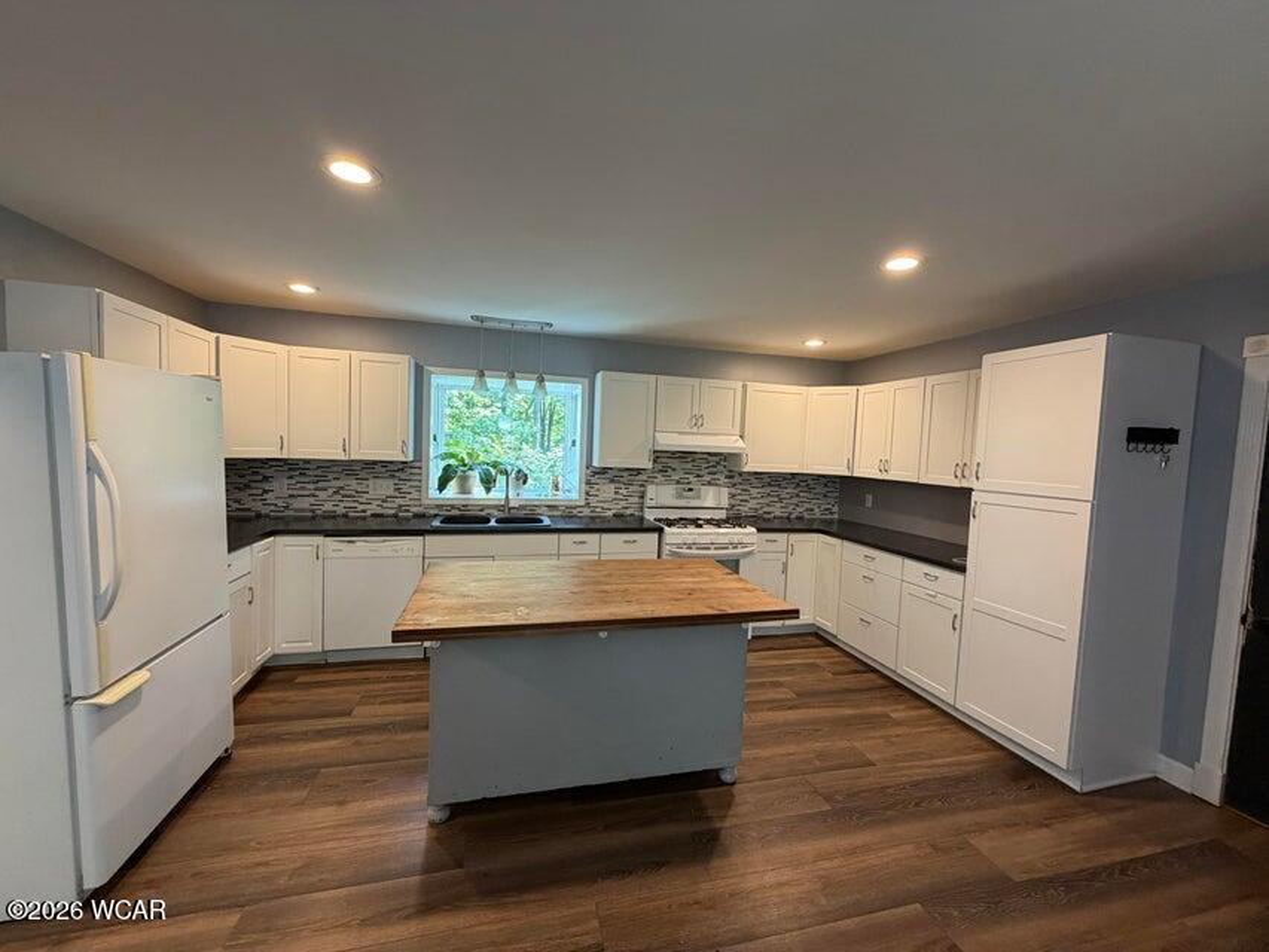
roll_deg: -2.0
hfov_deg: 102.1
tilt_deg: -4.2
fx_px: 513
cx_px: 634
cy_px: 476
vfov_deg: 85.7
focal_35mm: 14
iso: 250
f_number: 2.2
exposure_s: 1/60
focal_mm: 2.22
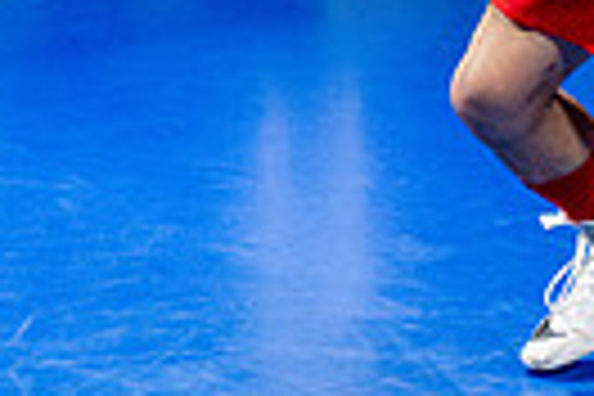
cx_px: 950
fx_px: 3778
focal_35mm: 229
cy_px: -128
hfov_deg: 8.7
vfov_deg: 6.0
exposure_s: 1/800
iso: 5000
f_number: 2.8
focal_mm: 35
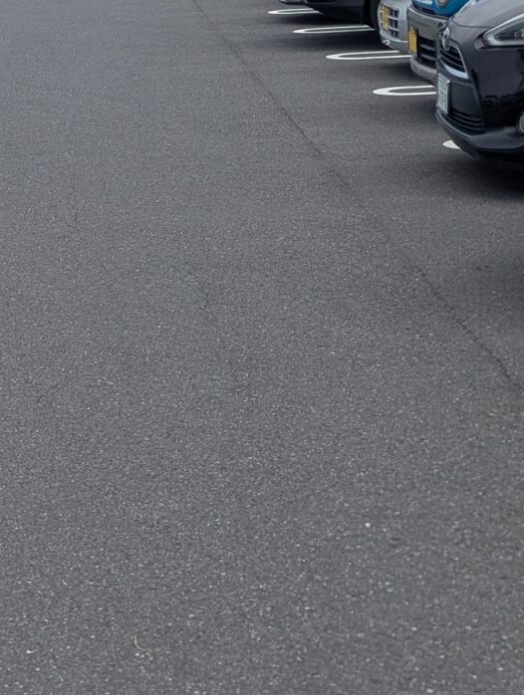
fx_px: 1771
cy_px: 191
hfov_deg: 16.4
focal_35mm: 88
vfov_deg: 22.1
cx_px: -35
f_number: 1.85
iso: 47
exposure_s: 1/2309
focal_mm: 6.81
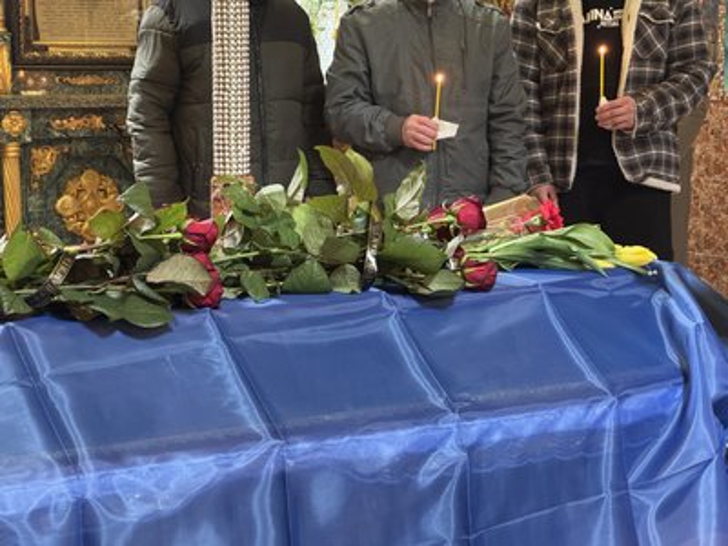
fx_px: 1619
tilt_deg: -7.5
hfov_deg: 25.3
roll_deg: +0.5
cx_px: 364
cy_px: 273
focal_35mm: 77
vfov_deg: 19.1
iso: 640
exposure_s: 1/33
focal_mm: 9
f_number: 2.8
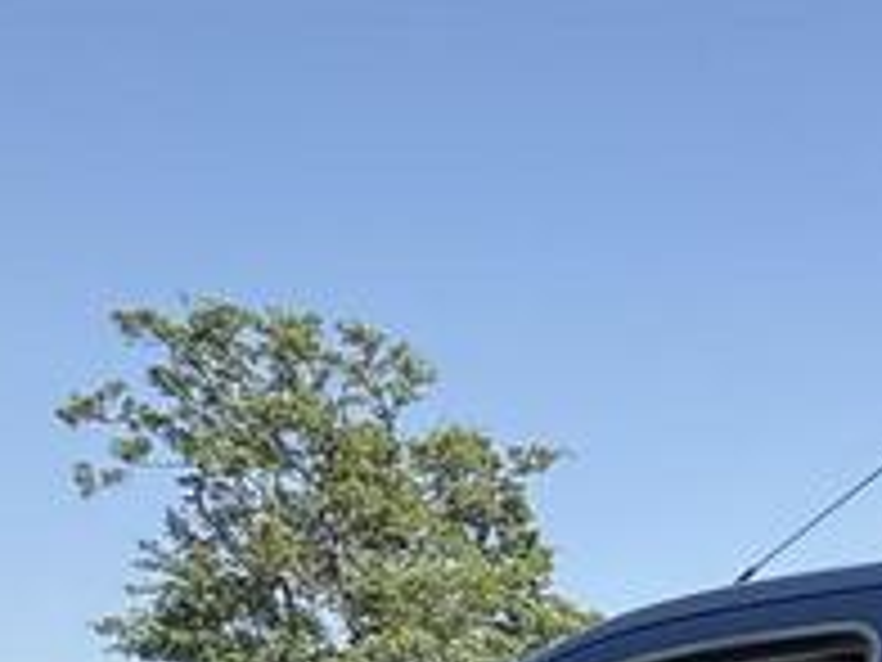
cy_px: 973
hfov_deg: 22.0
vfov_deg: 20.0
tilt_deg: +9.5
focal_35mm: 64
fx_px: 1631
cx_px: 1490
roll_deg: +1.7
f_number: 2.2
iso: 64
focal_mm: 2.22
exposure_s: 1/401
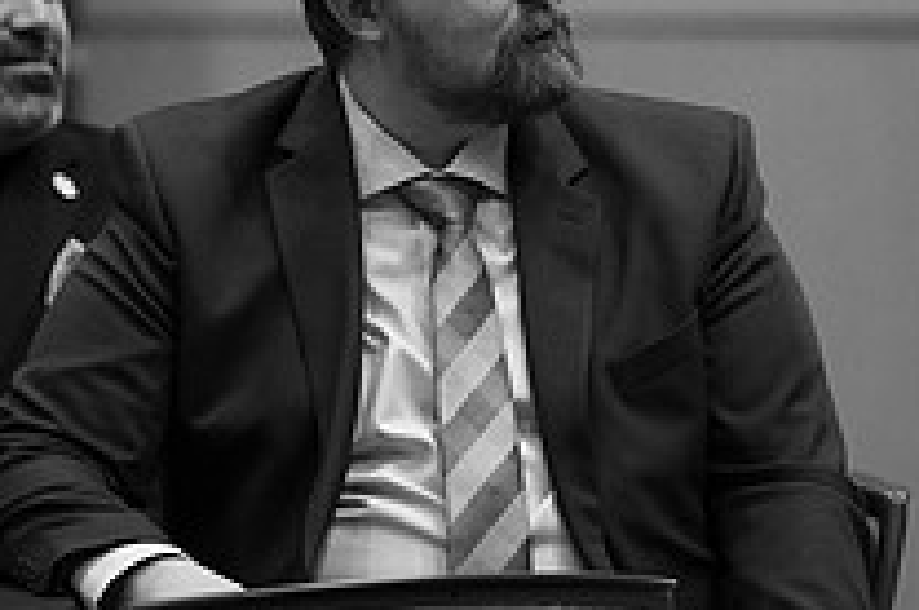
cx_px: 495
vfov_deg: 2.5
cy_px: 93
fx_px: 14248
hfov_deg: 3.7
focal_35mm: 559
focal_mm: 200
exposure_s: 1/125
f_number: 2.8
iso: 3200
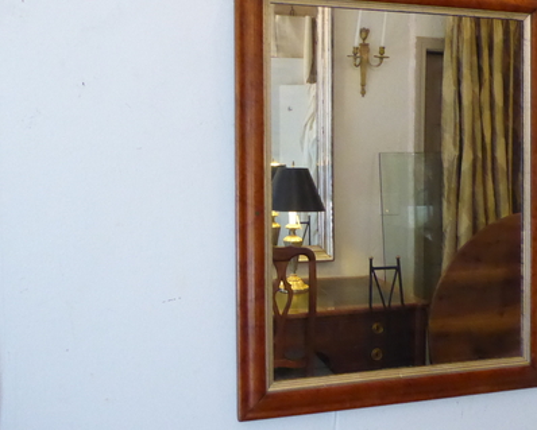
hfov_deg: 36.8
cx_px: 372
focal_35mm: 50
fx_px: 795
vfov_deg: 30.3
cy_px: 194
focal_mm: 5.8
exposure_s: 1/160
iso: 1600
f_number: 3.6
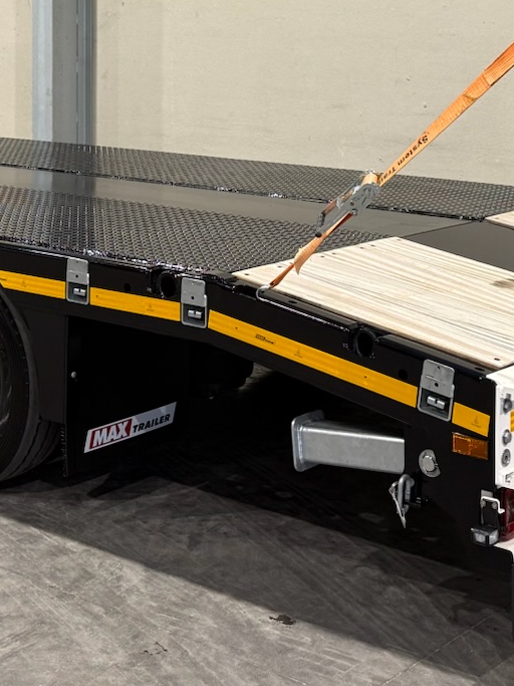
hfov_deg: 20.4
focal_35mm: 72
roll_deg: -0.8
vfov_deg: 26.0
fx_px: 1426
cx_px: 244
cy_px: 38
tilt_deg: -1.8
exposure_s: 1/50
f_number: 1.78
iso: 100
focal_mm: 6.76
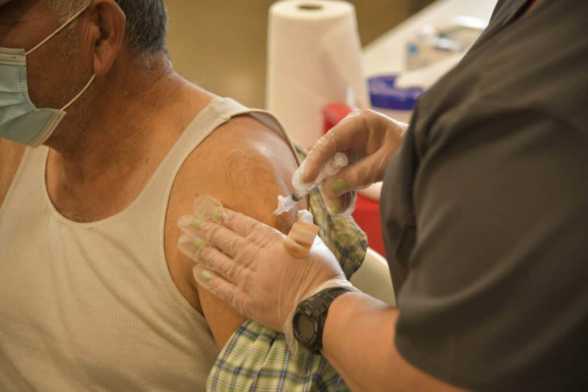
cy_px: 196
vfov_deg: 14.4
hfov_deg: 21.5
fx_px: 1552
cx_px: 294
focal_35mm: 95
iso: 1100
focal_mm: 95
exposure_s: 1/125
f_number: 4
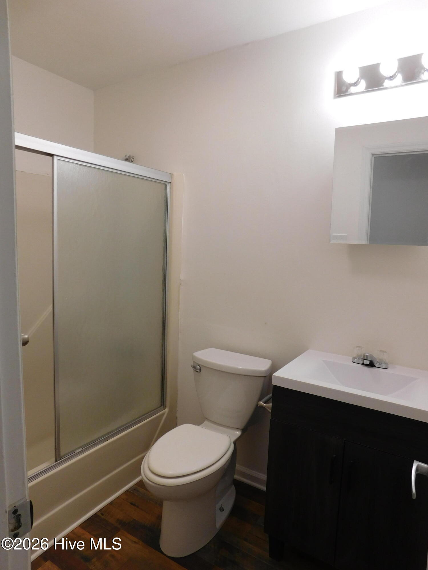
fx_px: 379
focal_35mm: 23
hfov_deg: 58.9
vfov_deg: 73.9
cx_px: 214
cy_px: 285
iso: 125
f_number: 3
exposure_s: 1/60
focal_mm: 4
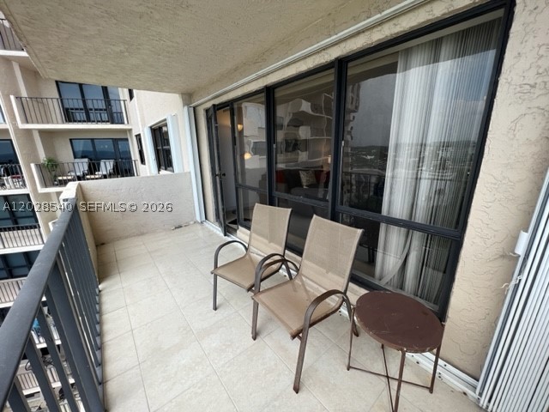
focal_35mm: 13
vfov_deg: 89.9
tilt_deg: -15.5
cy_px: 206
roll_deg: +0.7
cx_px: 274
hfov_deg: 106.2
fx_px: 206
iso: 32
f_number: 1.8
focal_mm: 1.57
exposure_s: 1/285
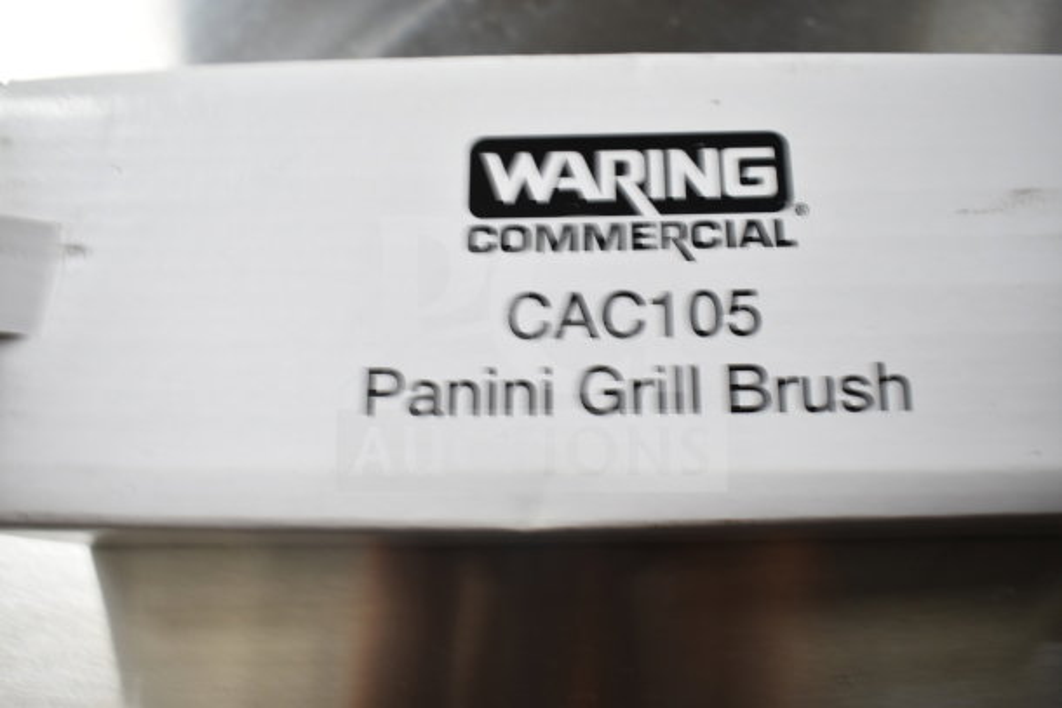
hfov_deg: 57.2
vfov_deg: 40.0
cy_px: 354
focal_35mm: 33
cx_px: 531
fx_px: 974
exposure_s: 1/30
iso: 200
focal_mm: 22
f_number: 3.8
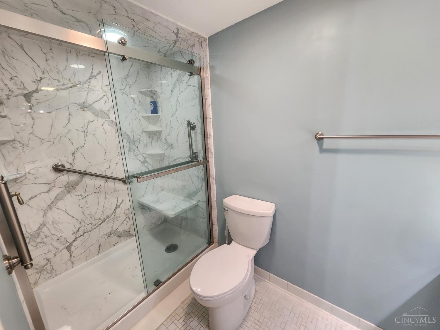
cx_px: 220
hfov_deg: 106.2
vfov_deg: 89.9
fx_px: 165
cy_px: 165
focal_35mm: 13
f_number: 2.2
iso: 320
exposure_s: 1/60
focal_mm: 2.2
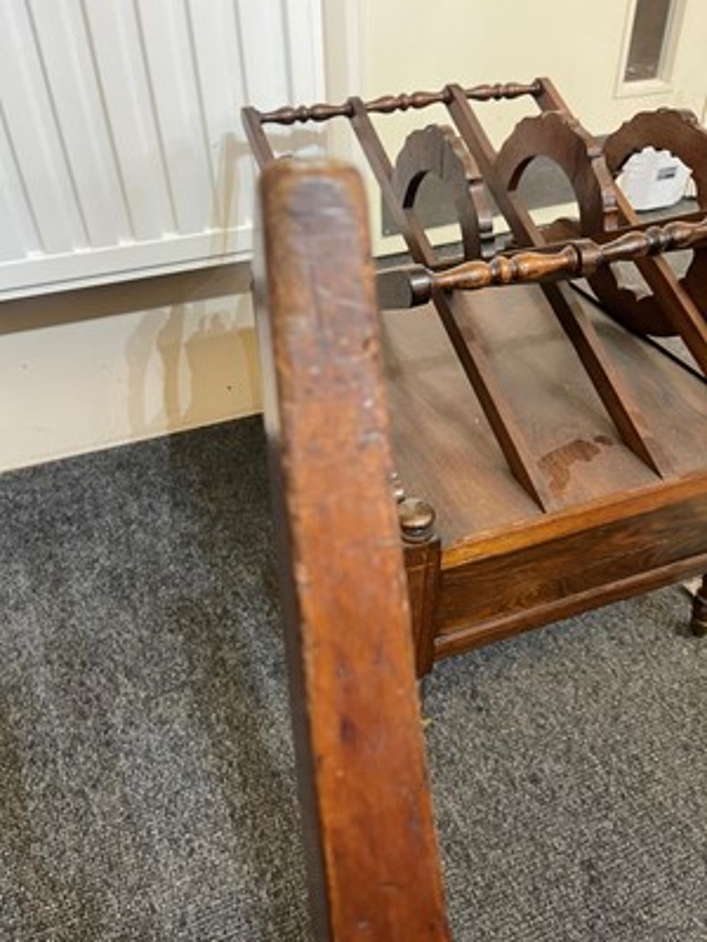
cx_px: 354
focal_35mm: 25
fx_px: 681
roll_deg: +3.8
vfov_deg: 69.4
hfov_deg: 54.9
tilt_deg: -40.0
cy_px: 471
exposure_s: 1/50
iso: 320
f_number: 1.6
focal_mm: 5.1
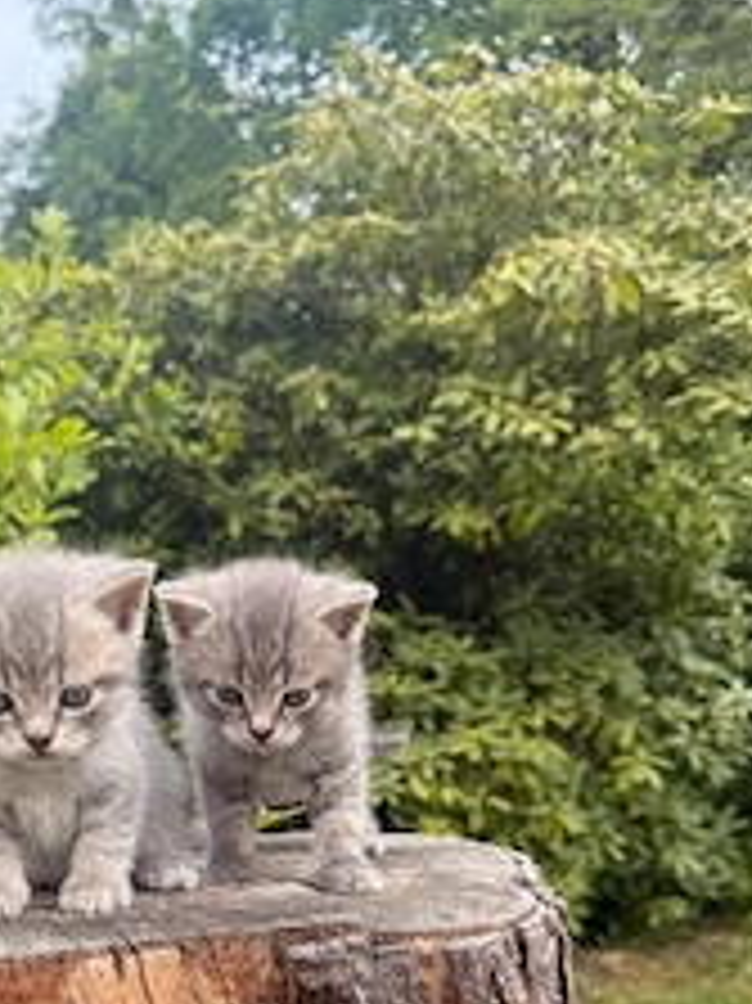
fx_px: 1247
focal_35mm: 43
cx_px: 234
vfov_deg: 42.5
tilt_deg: -3.4
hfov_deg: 33.2
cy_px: 756
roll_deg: -0.7
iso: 100
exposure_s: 1/1493
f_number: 1.78
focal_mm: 6.76
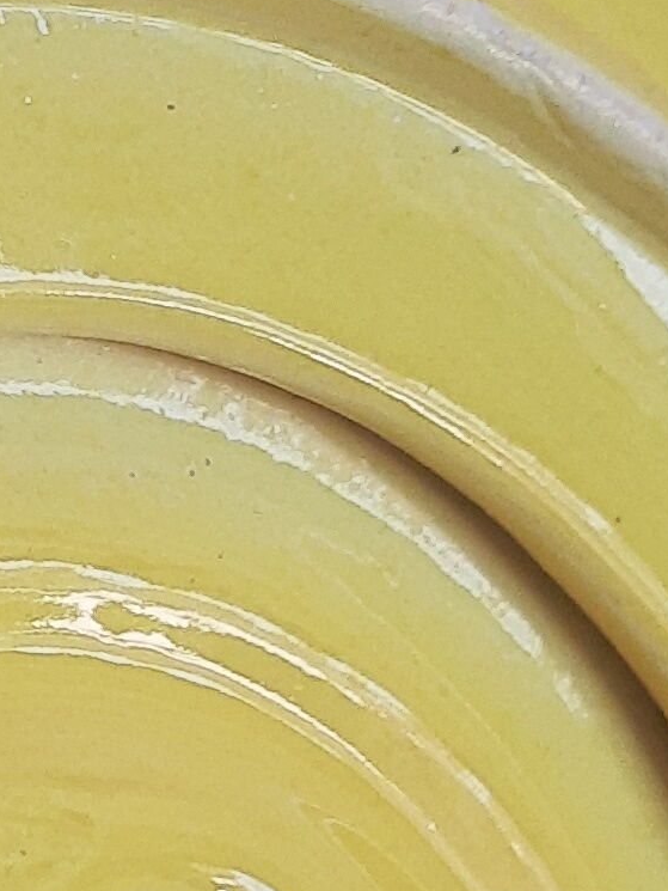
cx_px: -311
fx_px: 3678
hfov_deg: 10.1
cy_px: 728
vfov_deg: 13.7
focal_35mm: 143
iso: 59
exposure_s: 1/100
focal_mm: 3.95
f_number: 1.8
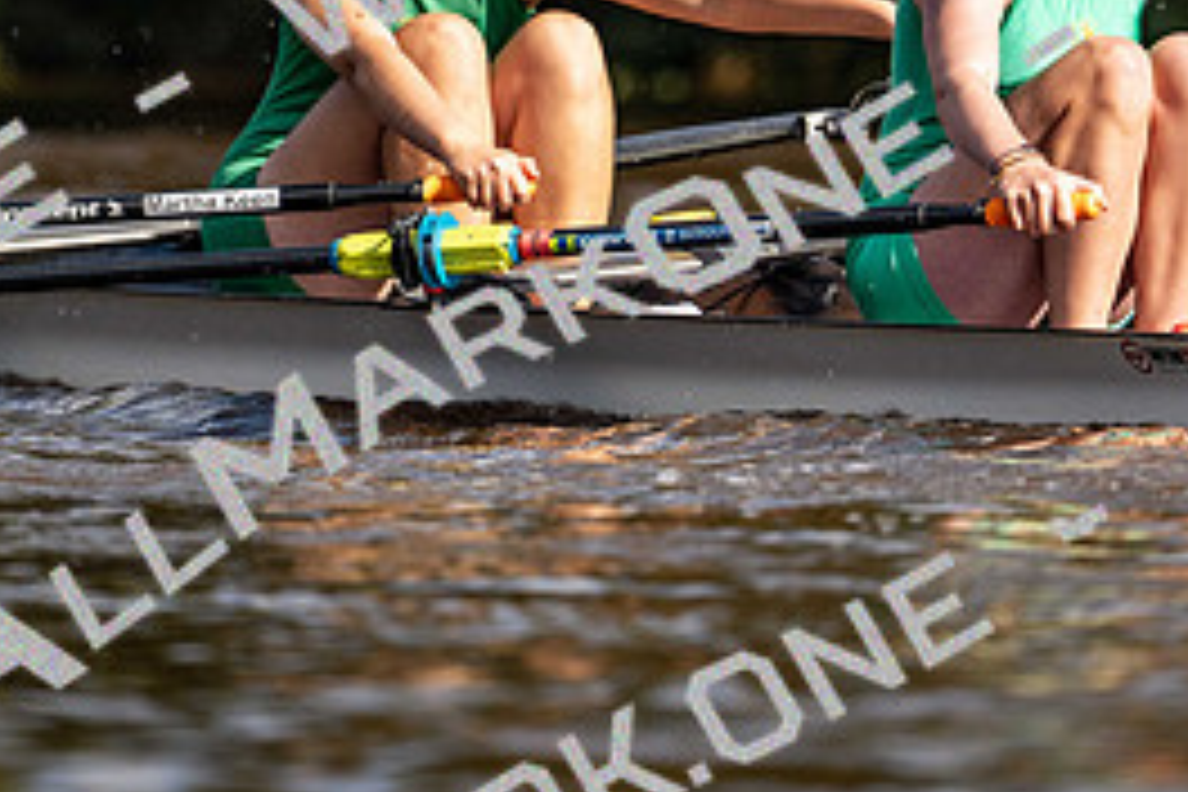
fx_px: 29005
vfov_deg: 1.6
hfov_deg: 2.3
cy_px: 70
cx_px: 819
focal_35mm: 879
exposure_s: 1/3200
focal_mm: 400
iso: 560
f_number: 4.5
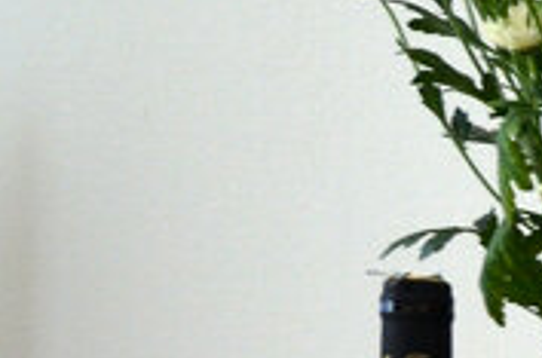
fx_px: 2748
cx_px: 1712
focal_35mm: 183
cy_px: 575
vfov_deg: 7.3
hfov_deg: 8.9
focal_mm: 18
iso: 800
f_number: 3.5
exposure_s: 1/30
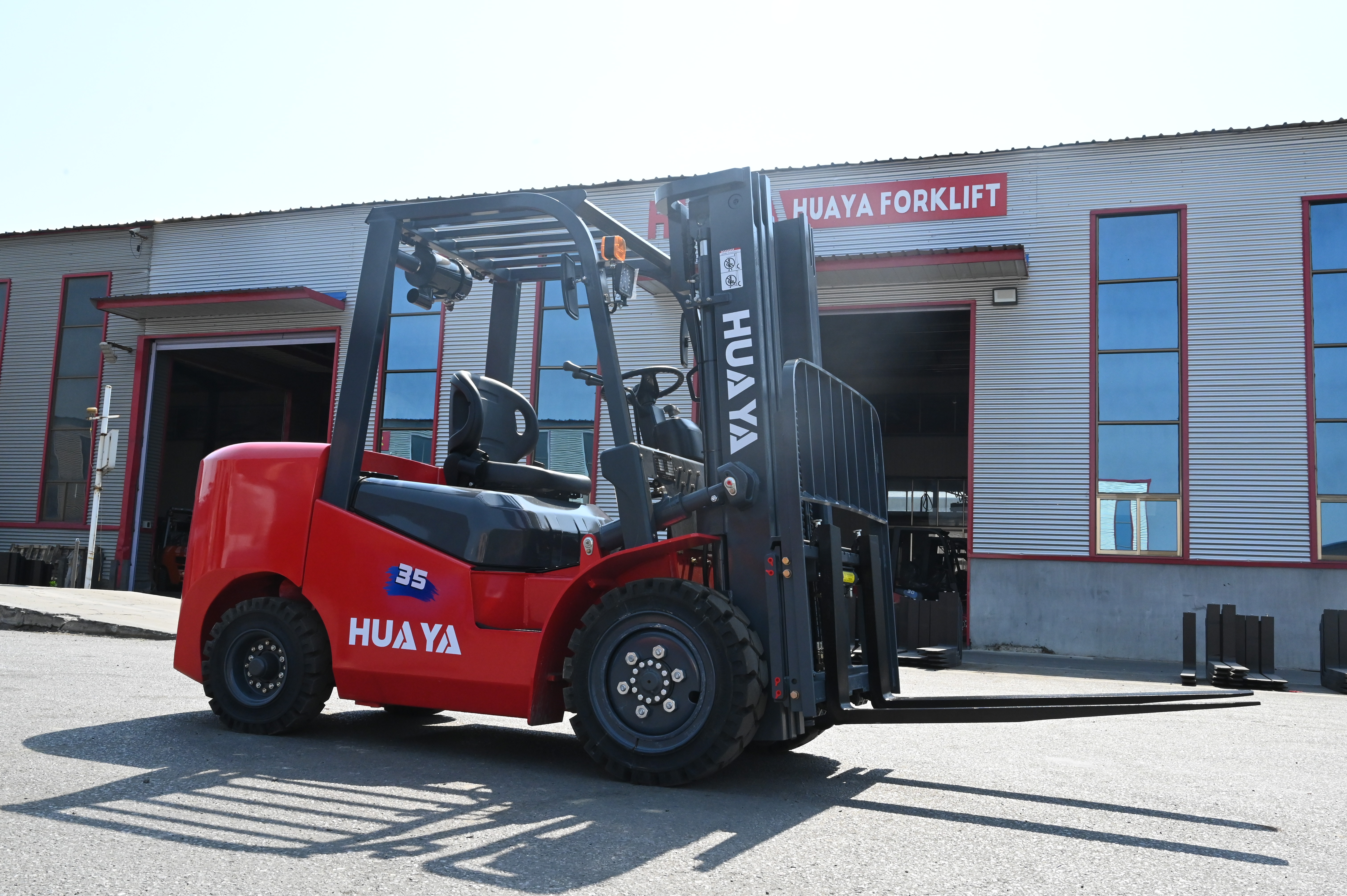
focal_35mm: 31
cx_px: 674
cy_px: 448
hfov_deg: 60.3
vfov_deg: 42.3
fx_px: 1159
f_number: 16
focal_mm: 31
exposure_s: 1/1000
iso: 2500
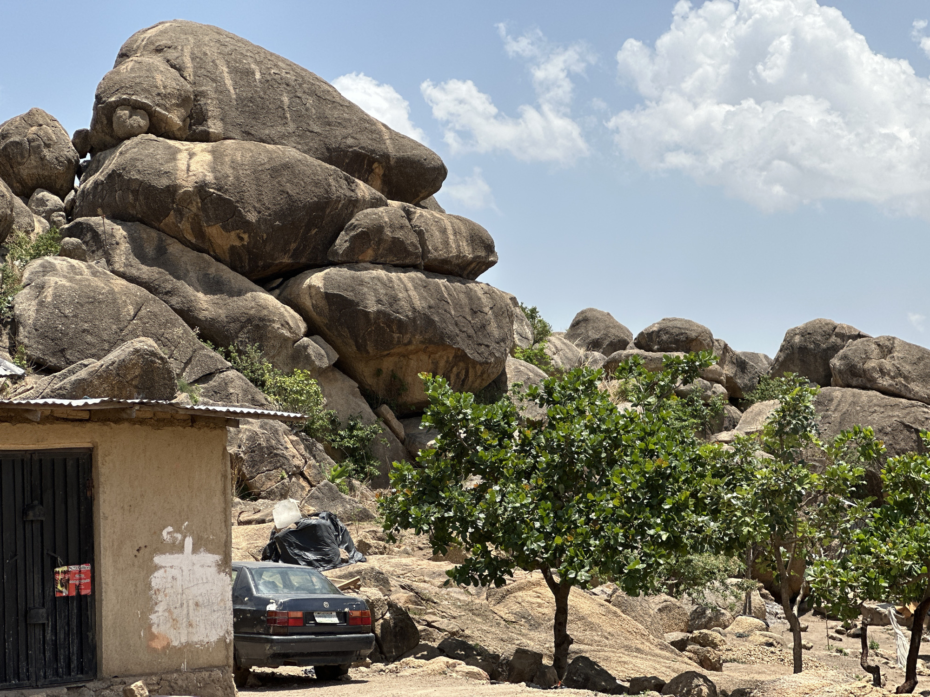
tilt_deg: +5.0
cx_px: 465
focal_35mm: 77
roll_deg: +2.9
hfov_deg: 25.3
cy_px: 348
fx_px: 2069
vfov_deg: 19.1
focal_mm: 9
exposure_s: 1/889
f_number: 2.8
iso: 32
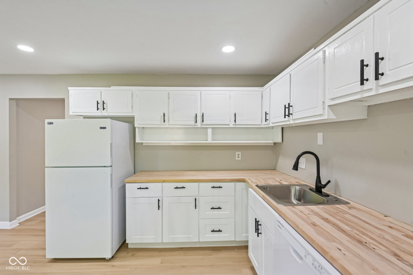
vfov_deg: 73.7
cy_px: 138
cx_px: 206
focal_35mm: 16
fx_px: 184
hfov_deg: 96.7
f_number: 8
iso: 180
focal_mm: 16
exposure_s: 1/15
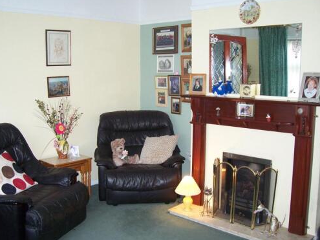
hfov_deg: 46.7
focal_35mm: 40
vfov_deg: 35.9
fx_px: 370
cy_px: 124
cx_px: 138
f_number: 2.7
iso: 160
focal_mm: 5.6
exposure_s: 1/60
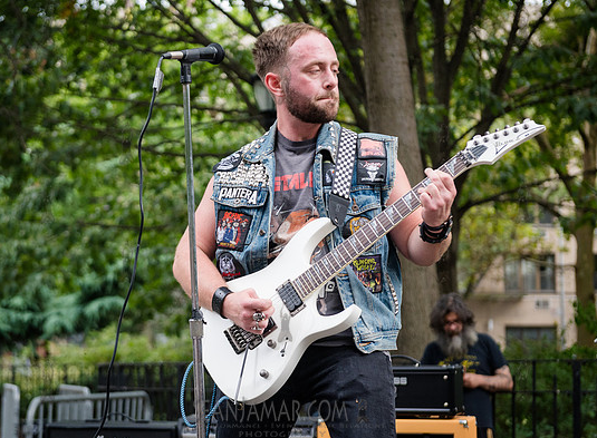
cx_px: 238
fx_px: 1438
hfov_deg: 23.4
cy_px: 210
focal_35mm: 84
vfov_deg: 17.3
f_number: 4
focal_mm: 70
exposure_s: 1/500
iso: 2000
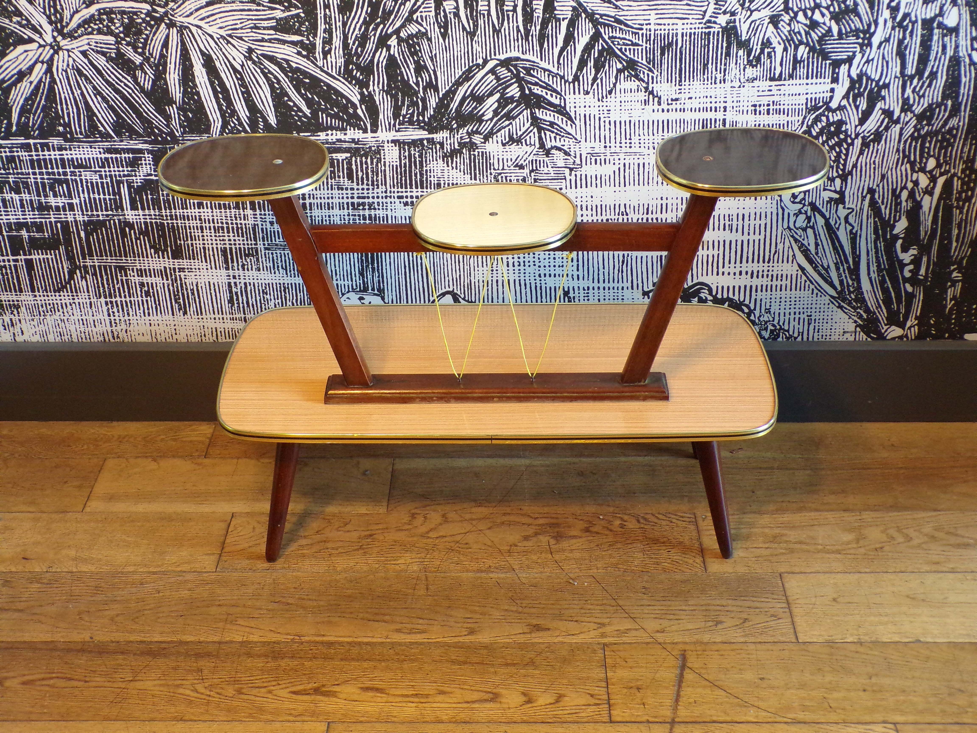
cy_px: 366
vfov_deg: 34.3
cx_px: 488
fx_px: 1185
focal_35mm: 42
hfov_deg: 44.8
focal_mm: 7.6
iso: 339
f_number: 3.4
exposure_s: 1/17
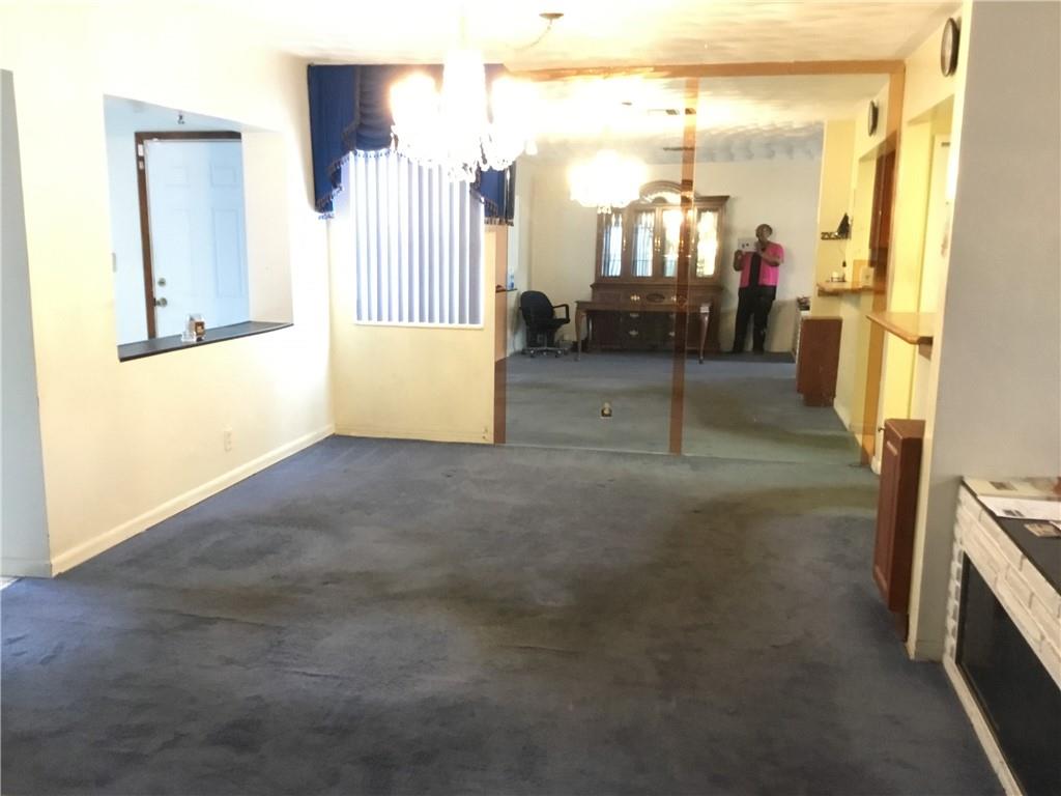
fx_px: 950
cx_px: 530
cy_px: 398
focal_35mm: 31
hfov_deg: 58.4
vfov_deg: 45.4
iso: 200
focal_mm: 3.3
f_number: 2.4
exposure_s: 1/15
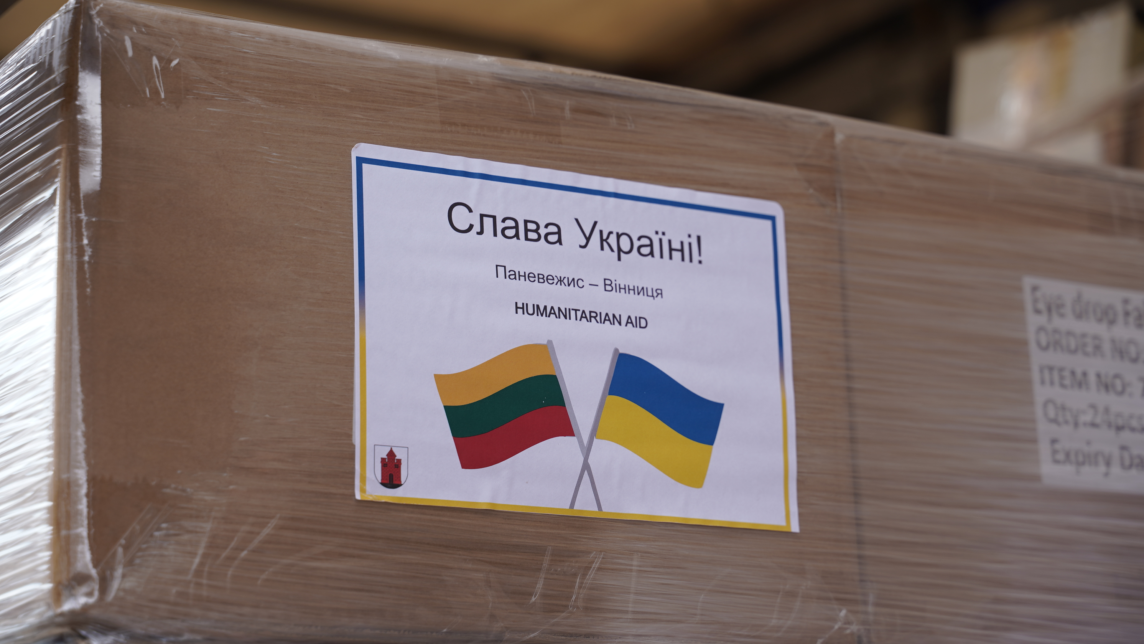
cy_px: 334
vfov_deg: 15.9
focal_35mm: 76
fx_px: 2305
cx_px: 574
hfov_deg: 27.9
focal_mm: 72
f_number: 4.5
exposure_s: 1/160
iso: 100
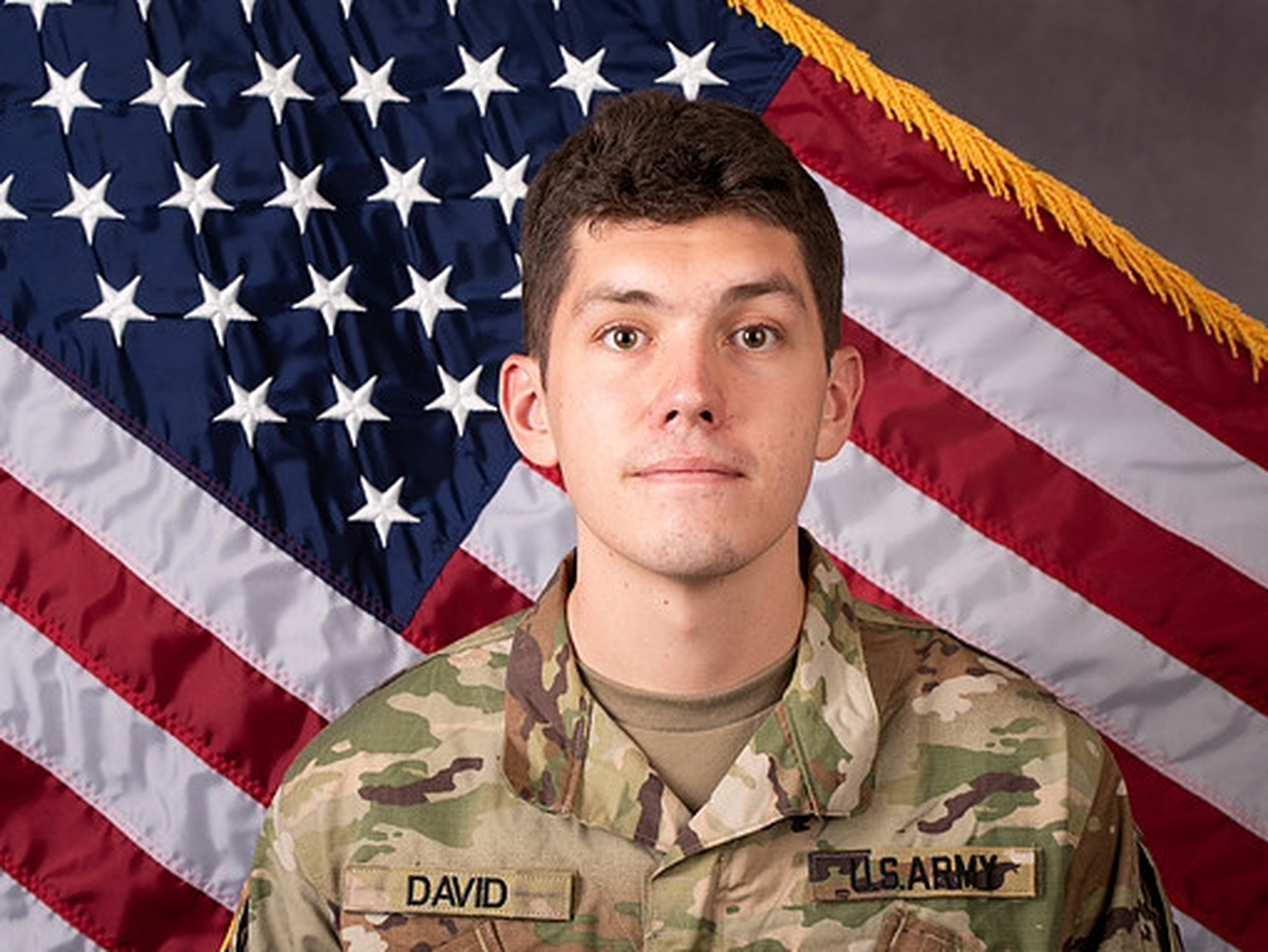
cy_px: 429
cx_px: 678
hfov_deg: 15.5
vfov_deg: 11.7
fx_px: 4654
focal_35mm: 127
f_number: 8
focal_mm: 86
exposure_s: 1/160
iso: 100
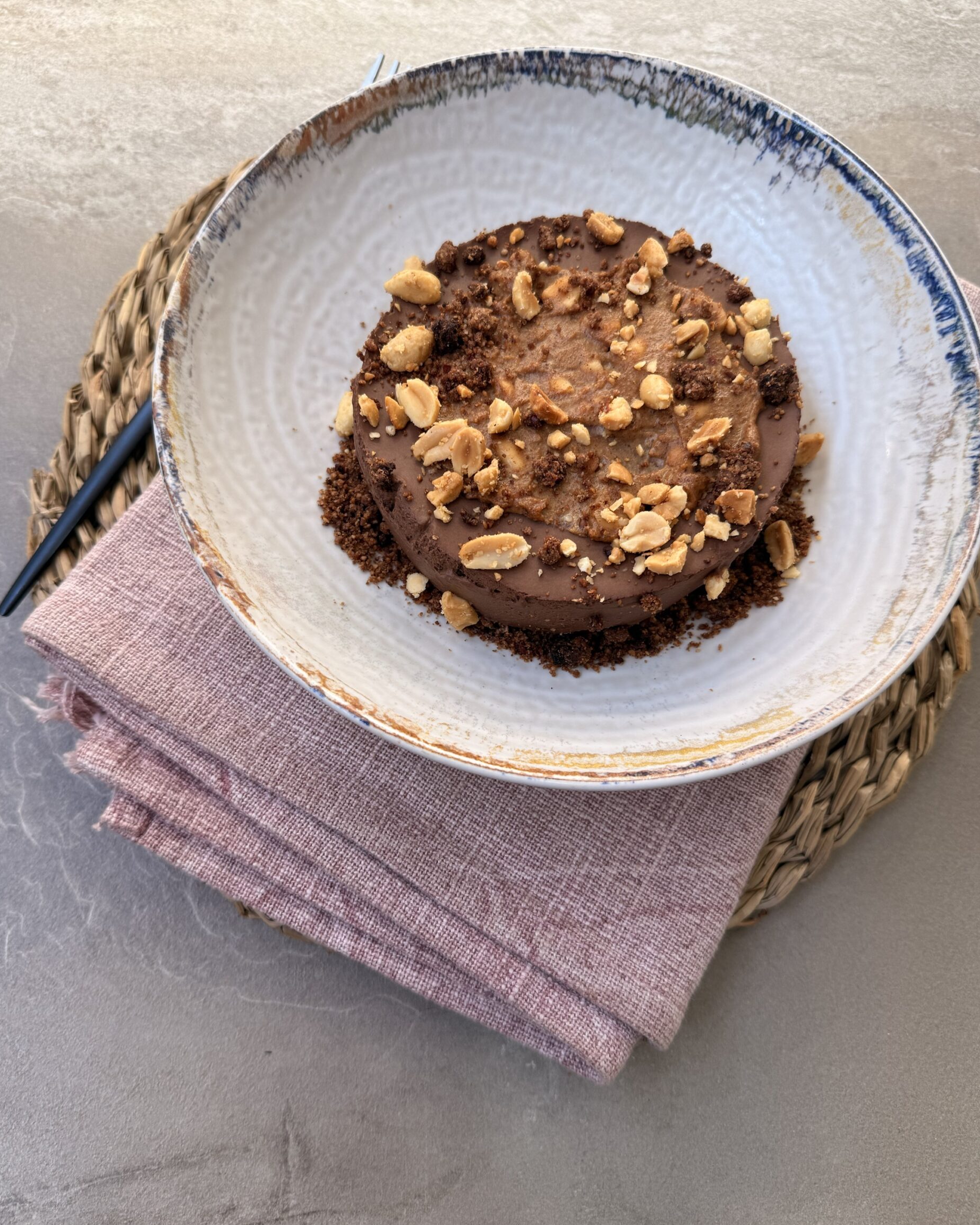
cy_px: 619
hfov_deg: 54.9
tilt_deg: -72.8
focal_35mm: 26
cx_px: 475
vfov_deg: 66.0
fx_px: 943
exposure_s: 1/148
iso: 64
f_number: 1.78
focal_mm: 6.76
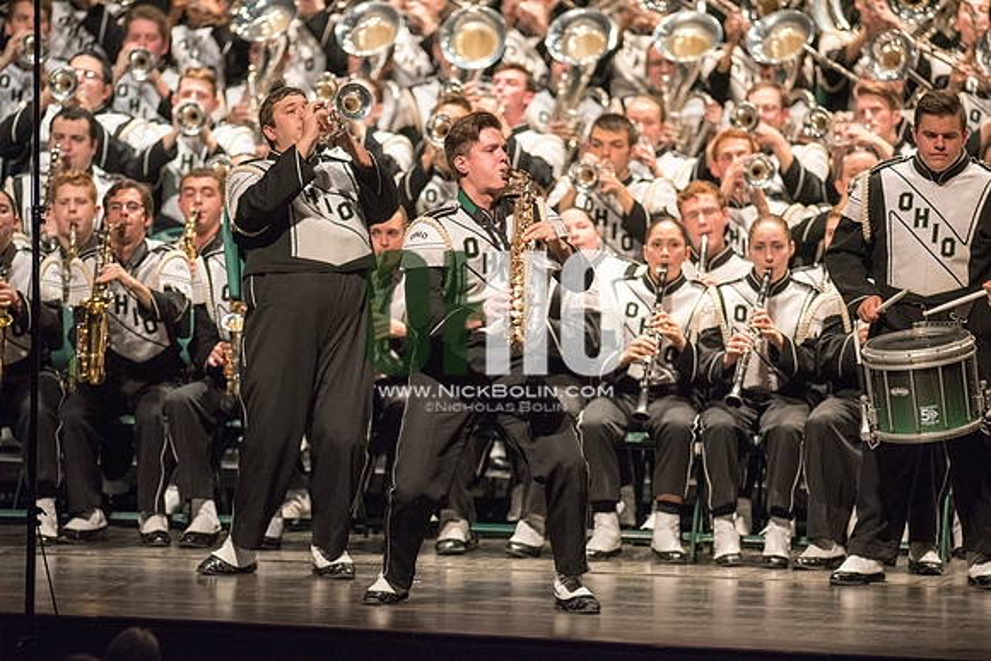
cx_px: 496
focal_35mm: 300
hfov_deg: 6.9
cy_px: 330
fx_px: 8260
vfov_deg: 4.6
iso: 4000
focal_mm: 300
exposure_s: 1/500
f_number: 2.8
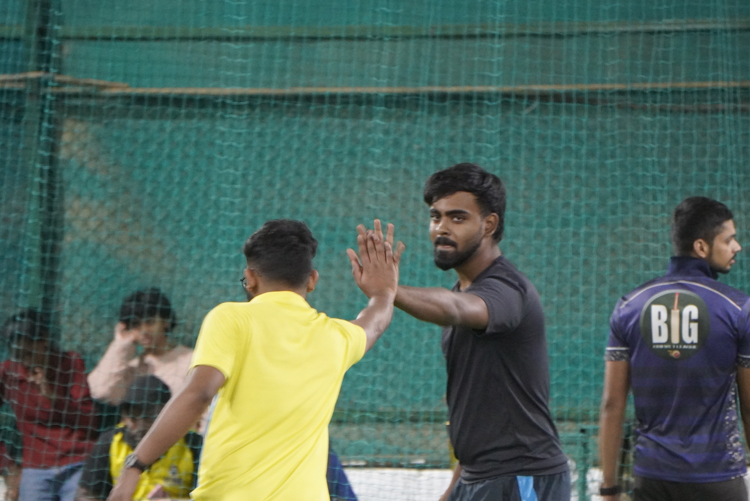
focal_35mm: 401
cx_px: 453
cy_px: 314
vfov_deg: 3.4
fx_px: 8359
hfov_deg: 5.1
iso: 6400
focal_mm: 210
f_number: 6.3
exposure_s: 1/60
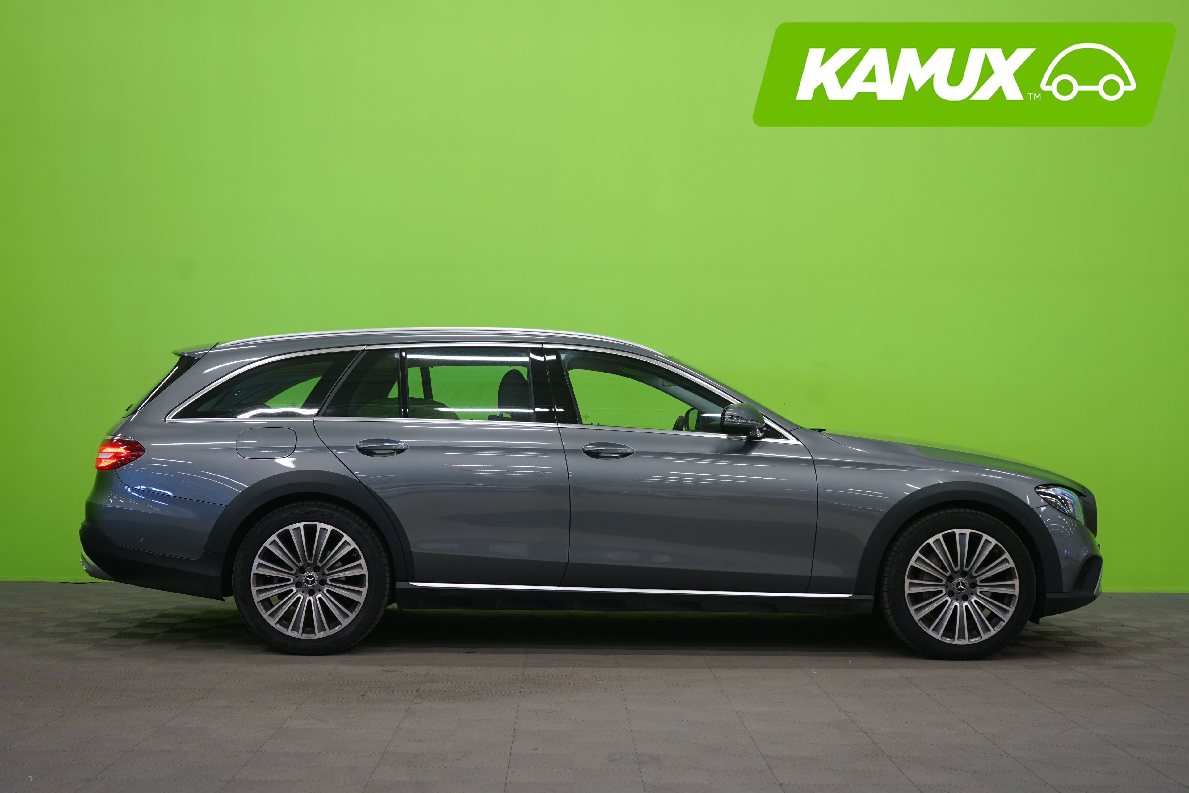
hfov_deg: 42.7
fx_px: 1519
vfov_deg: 29.2
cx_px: 600
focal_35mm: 46
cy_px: 389
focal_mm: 45
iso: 400
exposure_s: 1/10
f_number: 5
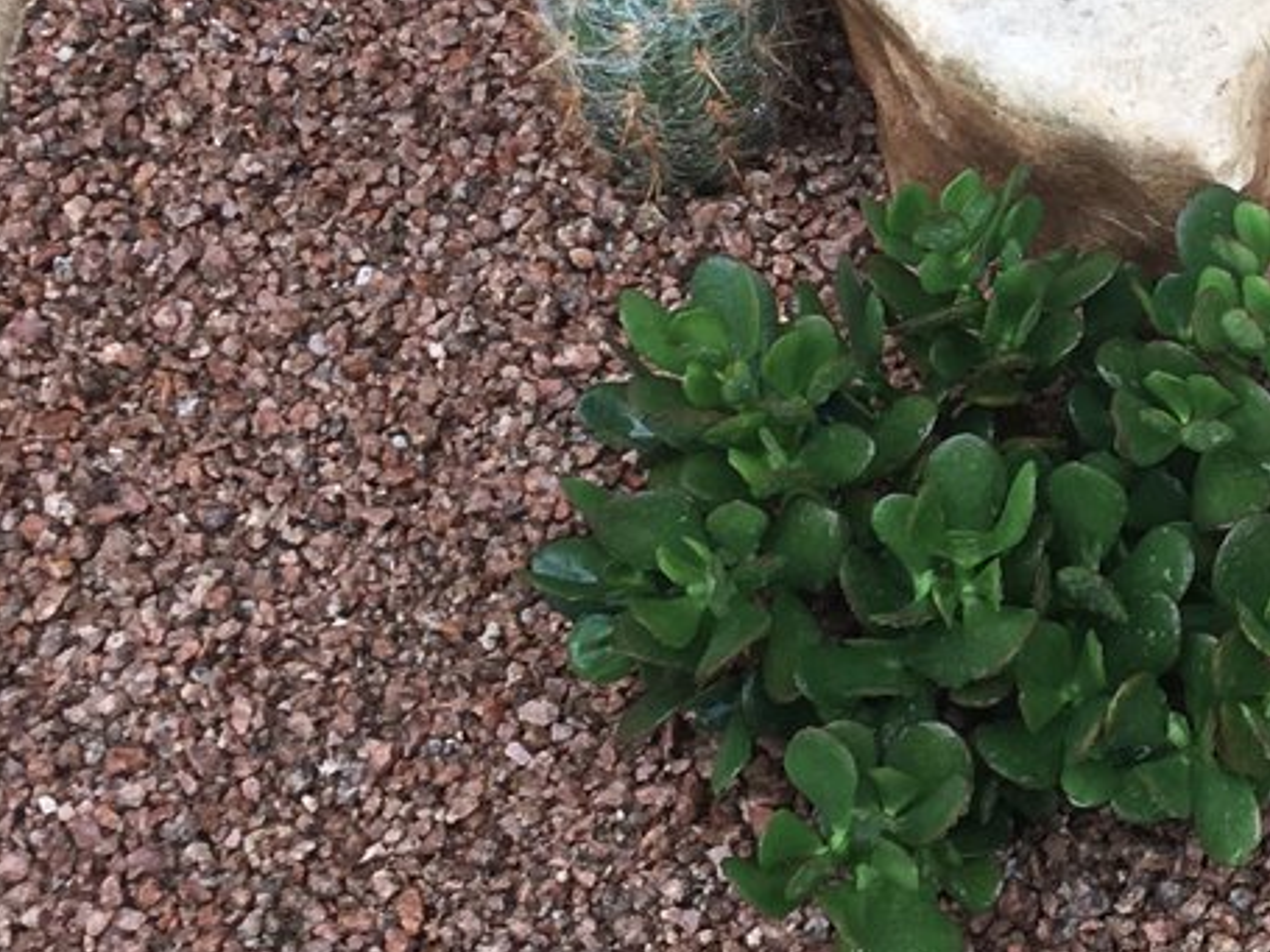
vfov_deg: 14.4
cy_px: 142
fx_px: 3741
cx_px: 1633
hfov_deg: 18.0
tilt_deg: -47.6
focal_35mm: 102
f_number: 2.2
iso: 32
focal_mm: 4.15
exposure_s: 1/120
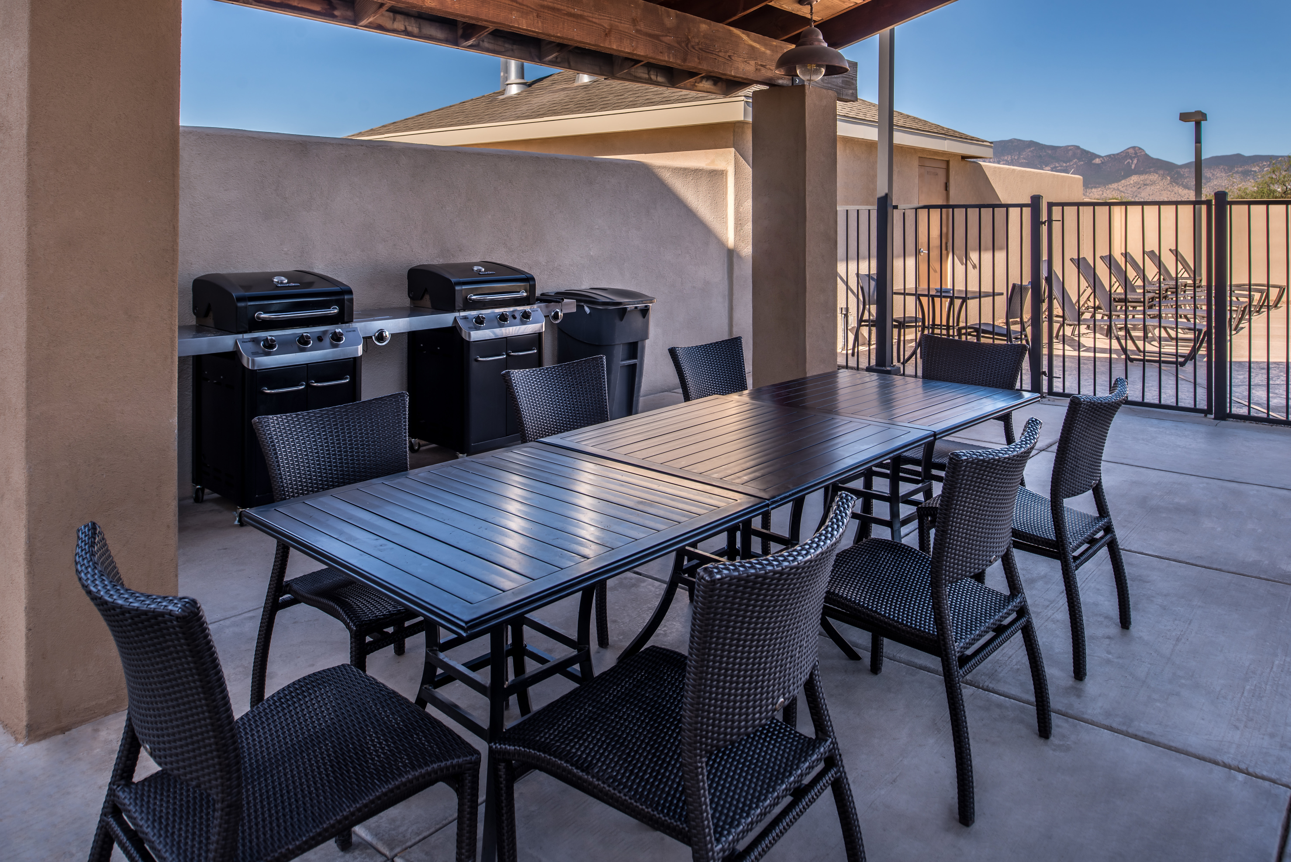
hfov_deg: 73.7
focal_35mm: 24
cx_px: 646
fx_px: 861
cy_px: 431
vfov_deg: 53.2
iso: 100
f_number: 7.1
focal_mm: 24
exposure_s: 1/500
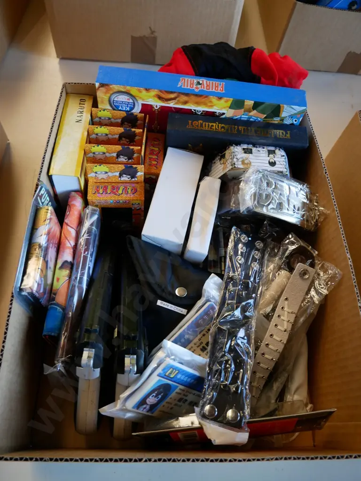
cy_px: 240
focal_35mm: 26
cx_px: 180
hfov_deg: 53.1
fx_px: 362
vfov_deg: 67.3
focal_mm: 13
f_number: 3.5
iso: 500
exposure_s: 1/60
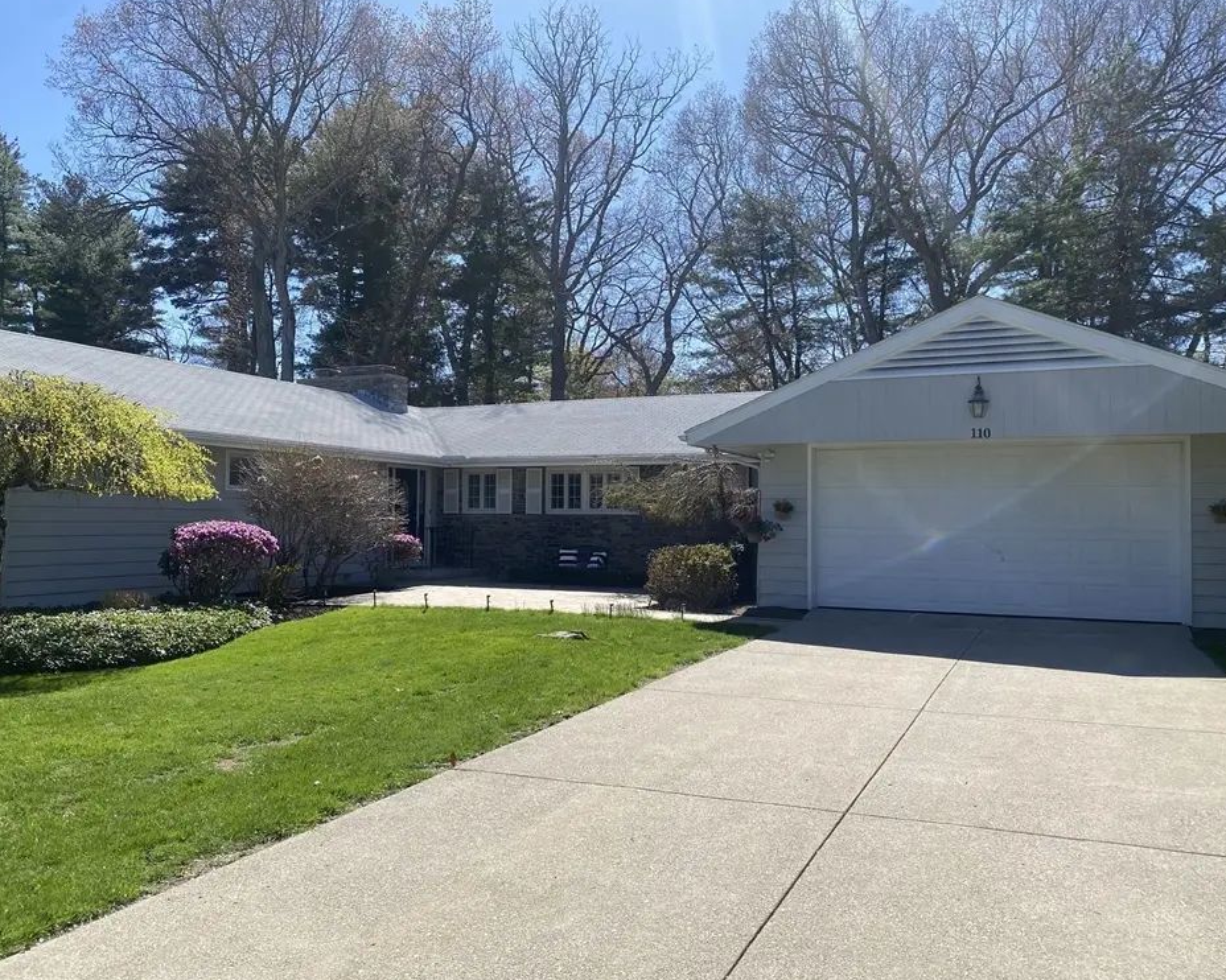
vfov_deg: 51.5
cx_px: 591
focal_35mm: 28
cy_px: 490
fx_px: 1016
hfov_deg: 62.2
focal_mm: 4.25
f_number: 1.8
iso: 32
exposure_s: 1/2410
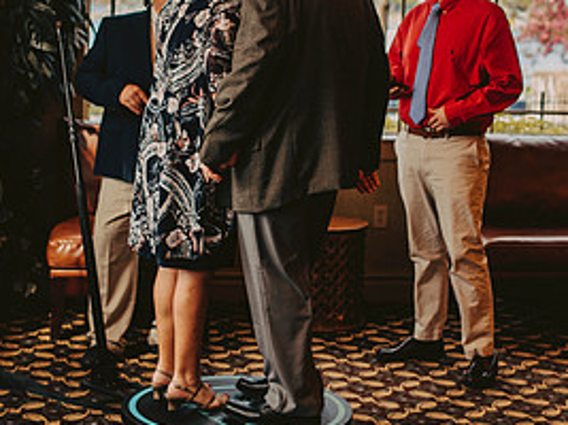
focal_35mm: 81
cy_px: 70
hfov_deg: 24.1
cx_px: 279
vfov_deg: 18.0
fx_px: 1328
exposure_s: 1/320
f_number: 2.2
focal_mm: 50
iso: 200
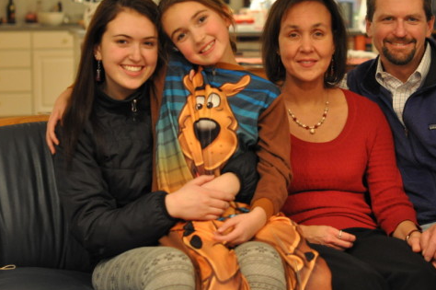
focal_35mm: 98
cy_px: 121
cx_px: 279
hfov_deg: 20.8
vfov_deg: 13.9
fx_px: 1186
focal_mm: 50
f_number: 2.5
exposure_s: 1/25
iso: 1600
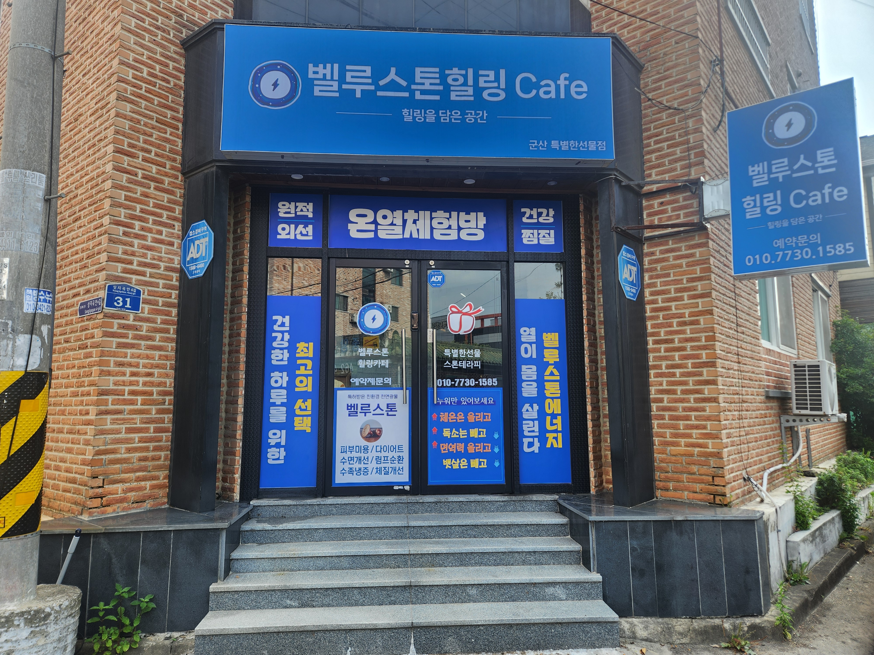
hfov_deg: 73.9
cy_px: 328
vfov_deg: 58.9
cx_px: 437
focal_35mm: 23
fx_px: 581
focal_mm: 5.4
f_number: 1.8
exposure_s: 1/284
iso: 20
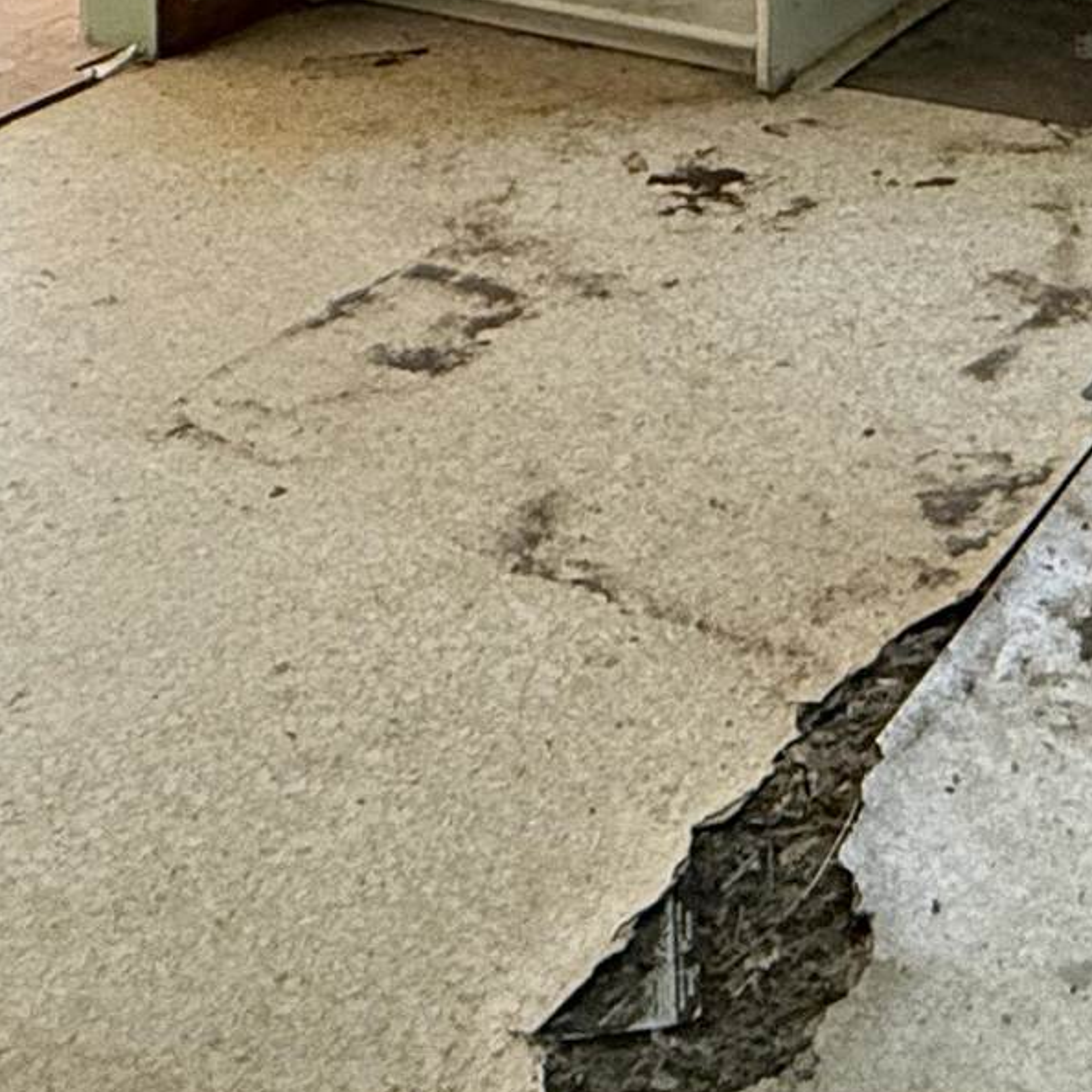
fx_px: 2284
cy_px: -471
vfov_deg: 22.7
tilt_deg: -7.4
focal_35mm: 64
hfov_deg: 25.7
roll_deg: -2.1
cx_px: 1070
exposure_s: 1/89
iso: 320
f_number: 2.2
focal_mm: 2.22
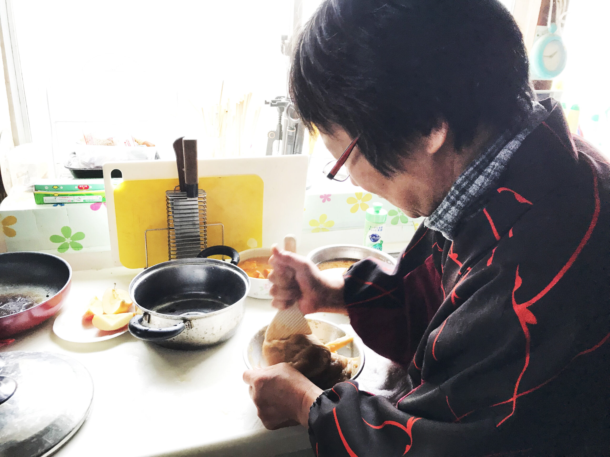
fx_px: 493
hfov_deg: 63.4
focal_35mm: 28
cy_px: 228
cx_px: 305
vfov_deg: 49.7
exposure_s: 1/25
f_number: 1.8
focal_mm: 3.99
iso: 40
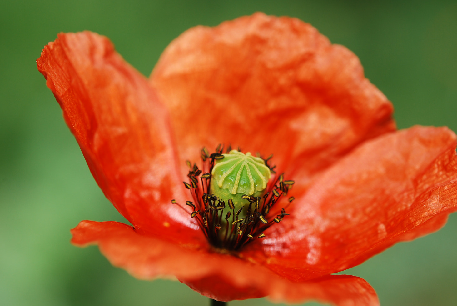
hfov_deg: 16.2
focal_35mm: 126
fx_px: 1601
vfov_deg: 10.9
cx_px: 222
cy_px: 164
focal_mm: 60
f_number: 5.6
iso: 100
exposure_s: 1/500
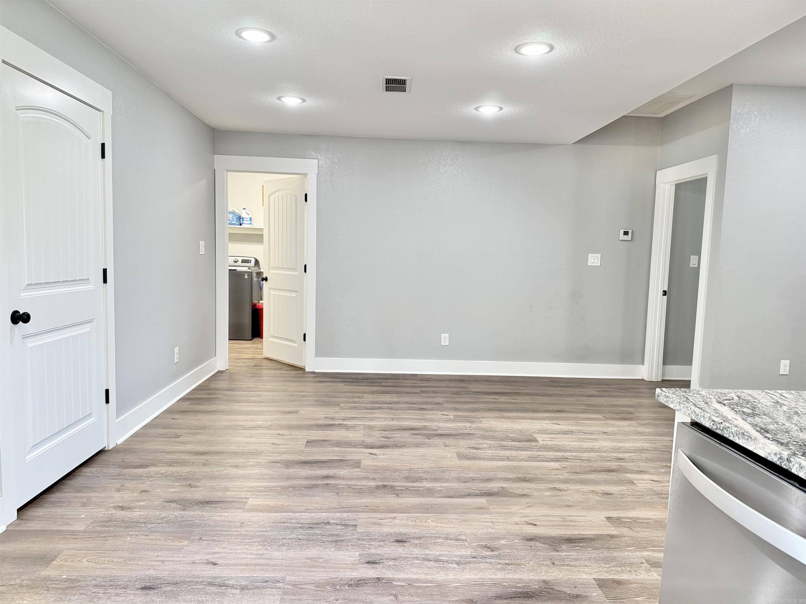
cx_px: 403
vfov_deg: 56.8
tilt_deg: -5.5
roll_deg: -2.1
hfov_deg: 71.6
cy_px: 302
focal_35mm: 24
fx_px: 559
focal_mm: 6.76
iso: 200
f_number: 1.78
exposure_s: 1/60
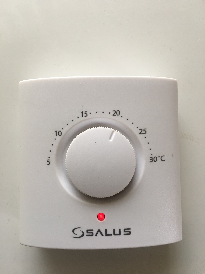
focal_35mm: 29
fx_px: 229
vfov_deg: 61.7
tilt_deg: -86.2
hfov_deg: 48.2
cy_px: 137
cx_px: 102
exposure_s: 1/33
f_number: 2.2
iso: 32
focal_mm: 4.15
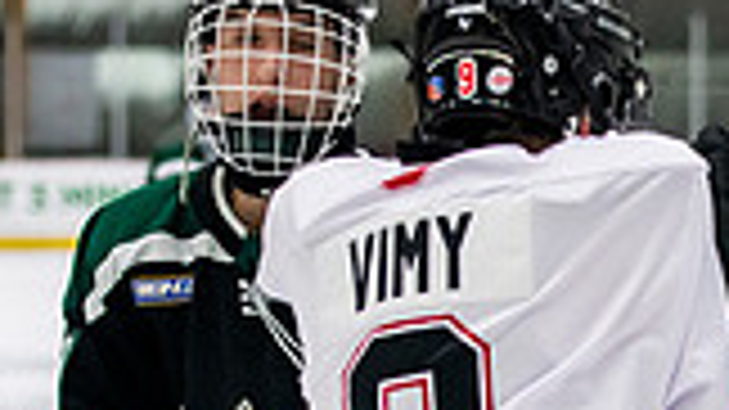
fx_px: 5063
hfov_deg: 8.2
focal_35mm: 262
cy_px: 809
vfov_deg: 4.6
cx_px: 868
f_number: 3.2
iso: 3200
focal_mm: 70
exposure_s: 1/640
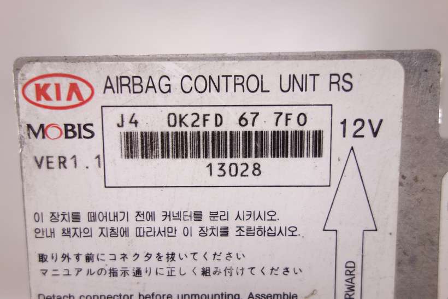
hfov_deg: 65.5
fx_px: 348
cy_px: 150
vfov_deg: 46.4
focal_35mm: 28
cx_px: 224
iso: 125
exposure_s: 1/100
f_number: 2.5
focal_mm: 10.4
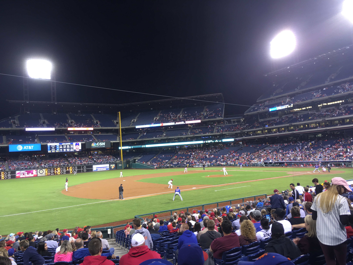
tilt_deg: +3.4
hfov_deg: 61.7
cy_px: 132
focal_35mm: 29
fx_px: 296
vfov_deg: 48.2
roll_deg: +3.7
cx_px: 176
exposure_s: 1/30
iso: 40
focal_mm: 4.15
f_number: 2.2
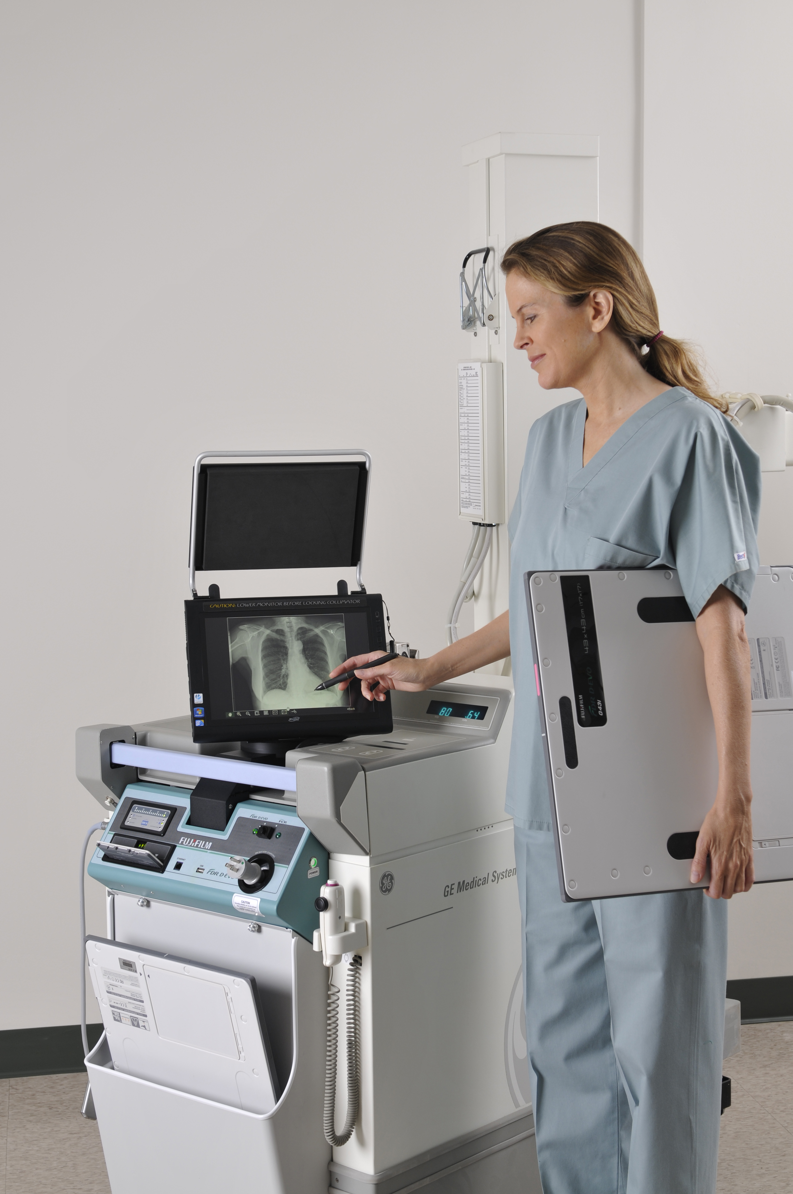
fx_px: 1987
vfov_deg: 33.4
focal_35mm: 60
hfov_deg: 22.6
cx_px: 396
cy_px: 597
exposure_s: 1/5
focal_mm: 40
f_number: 5.6
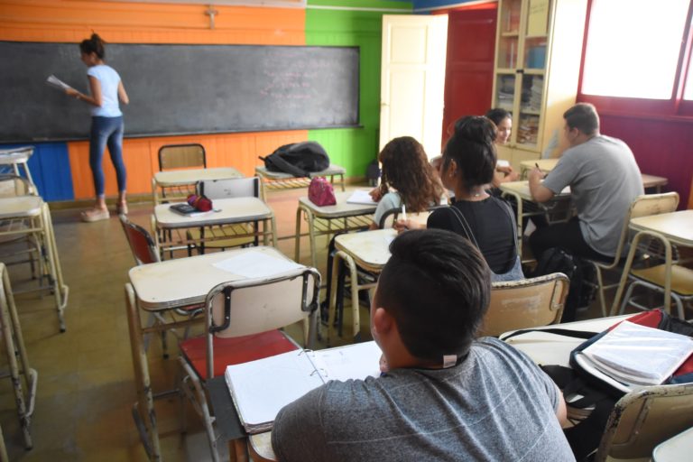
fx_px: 751
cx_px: 346
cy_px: 231
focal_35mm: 39
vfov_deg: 34.2
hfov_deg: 49.6
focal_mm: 26
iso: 4000
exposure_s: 1/200
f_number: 5.6
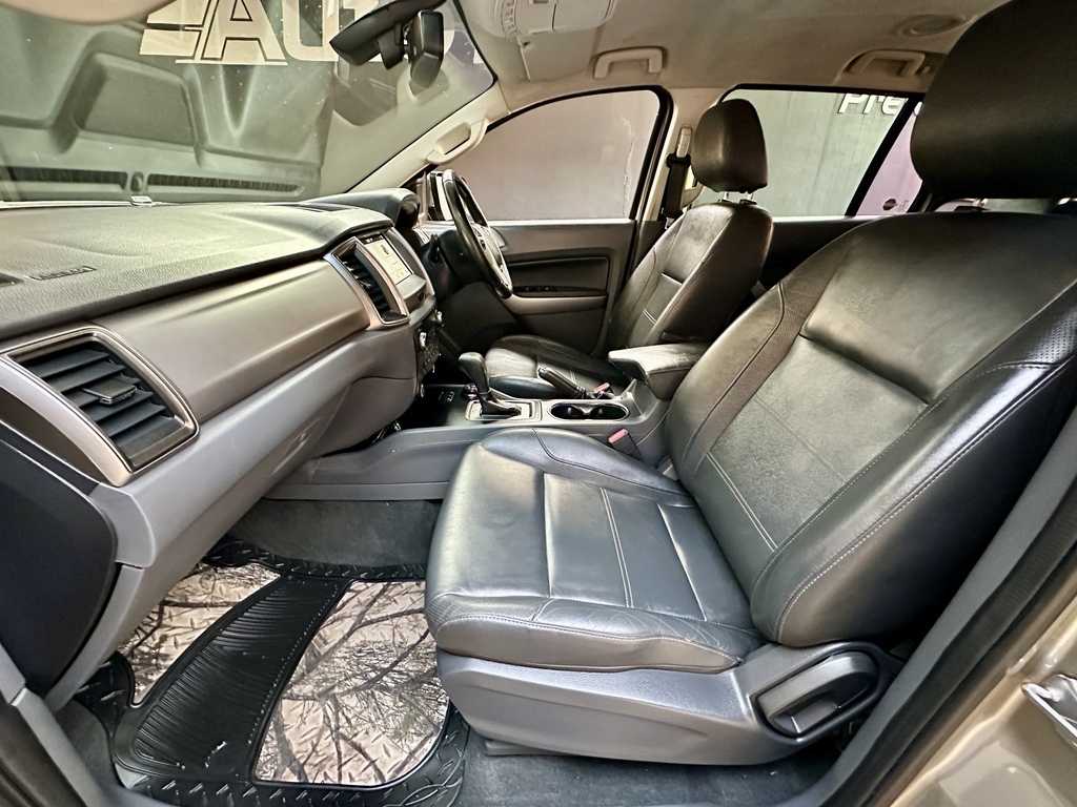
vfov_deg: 85.7
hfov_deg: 102.1
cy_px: 404
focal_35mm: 14
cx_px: 538
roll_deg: -1.3
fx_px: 436
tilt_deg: -24.4
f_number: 2.2
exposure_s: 1/46
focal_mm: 2.22
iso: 1250
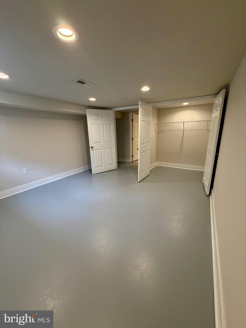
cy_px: 164
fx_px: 133
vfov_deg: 102.1
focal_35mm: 14
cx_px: 123
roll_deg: +1.3
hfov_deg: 85.7
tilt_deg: -15.0
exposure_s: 1/120
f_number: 2.2
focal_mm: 2.22
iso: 320
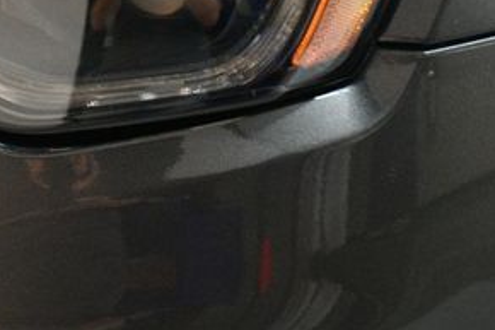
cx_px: 39
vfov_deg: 10.8
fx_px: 1731
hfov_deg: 16.0
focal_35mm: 126
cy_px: -14
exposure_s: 1/60
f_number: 4.2
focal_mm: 38
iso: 3200
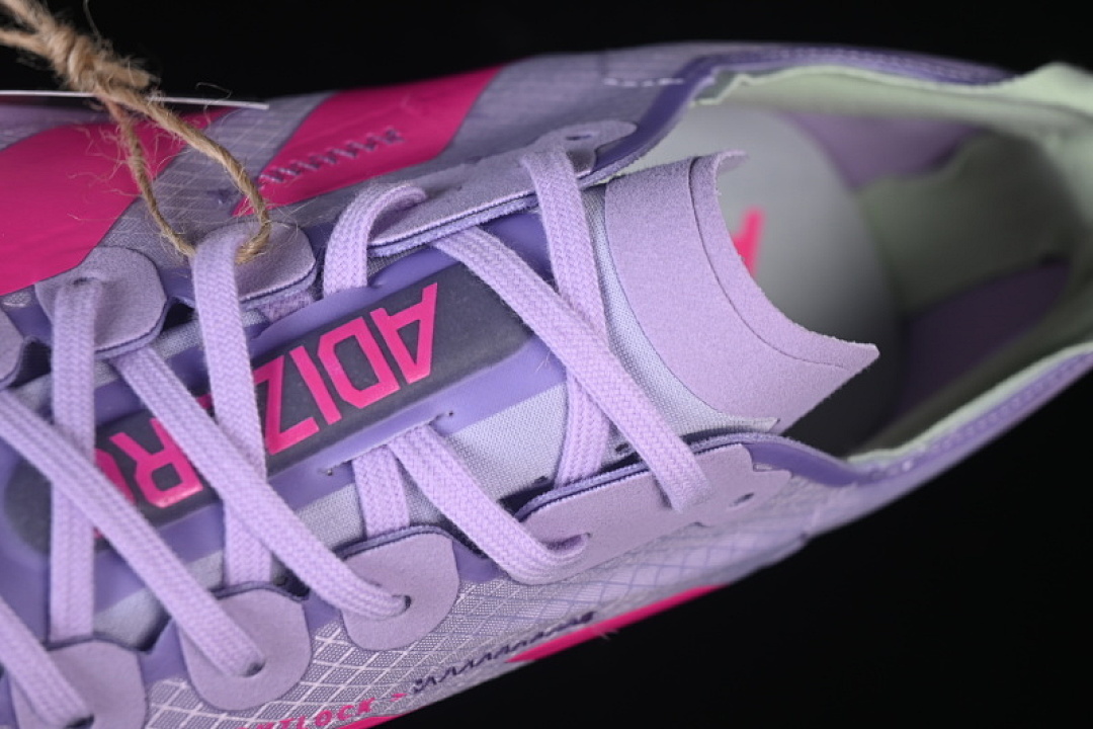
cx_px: 546
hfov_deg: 27.0
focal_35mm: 75
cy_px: 364
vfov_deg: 18.2
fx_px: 2277
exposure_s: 1/80
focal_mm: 50
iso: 160
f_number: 7.1
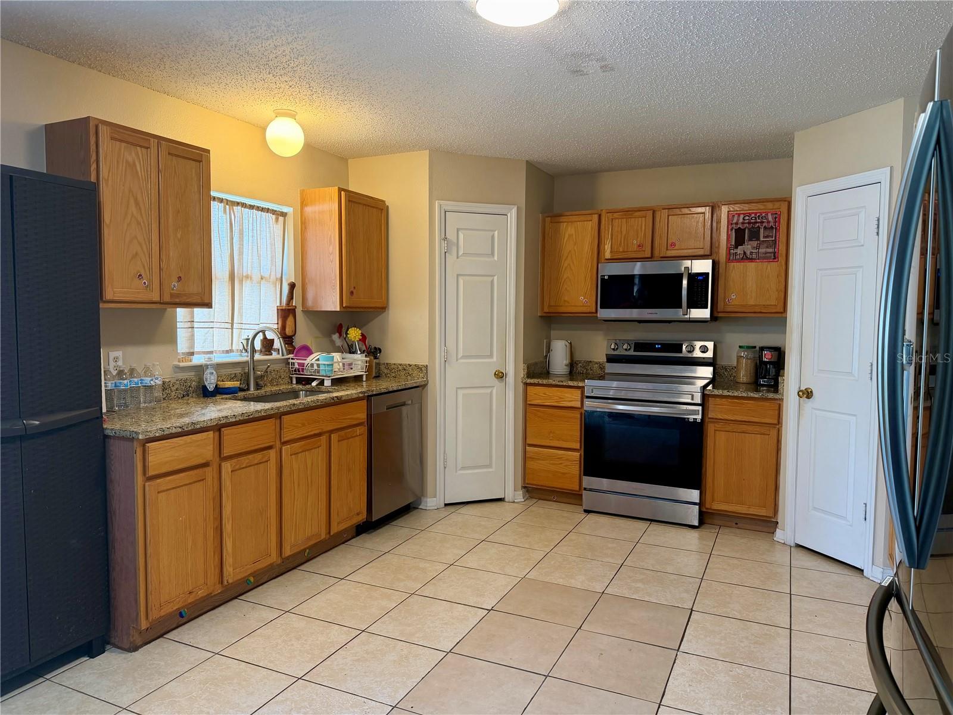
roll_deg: -0.3
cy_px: 358
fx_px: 661
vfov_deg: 56.8
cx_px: 476
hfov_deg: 71.6
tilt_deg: -3.9
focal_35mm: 24
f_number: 1.78
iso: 160
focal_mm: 6.76
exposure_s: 1/60
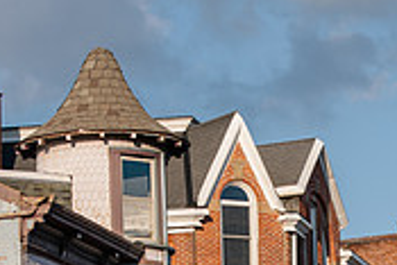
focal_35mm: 271
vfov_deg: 5.0
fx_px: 2991
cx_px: 338
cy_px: 398
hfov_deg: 7.6
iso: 64
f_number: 4.5
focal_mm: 82
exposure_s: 1/400
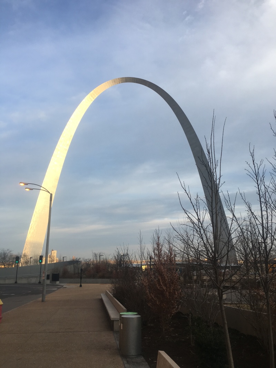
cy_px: 184
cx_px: 138
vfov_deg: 61.6
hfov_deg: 48.2
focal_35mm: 29
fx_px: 308
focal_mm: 4.15
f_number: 2.2
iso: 25
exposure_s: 1/455
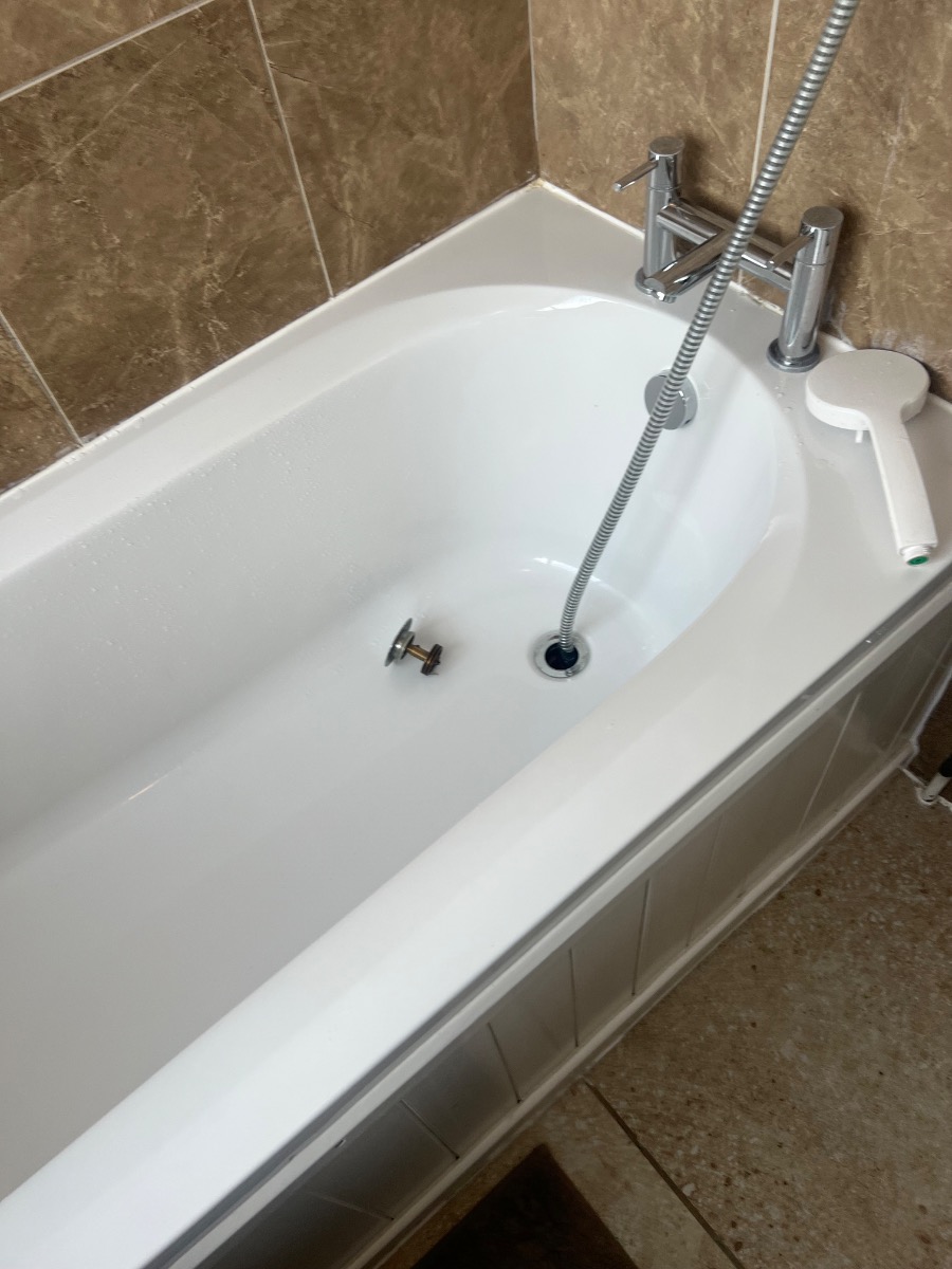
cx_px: 476
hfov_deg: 53.1
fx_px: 953
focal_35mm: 26
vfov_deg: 67.3
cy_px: 634
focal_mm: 5.7
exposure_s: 1/200
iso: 40
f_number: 1.5
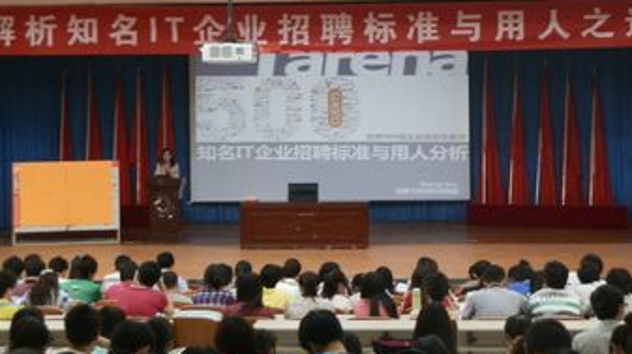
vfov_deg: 16.6
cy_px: 93
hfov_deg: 29.4
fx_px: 1206
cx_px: 332
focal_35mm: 72
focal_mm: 9.58
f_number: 3.6
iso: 320
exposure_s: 1/8
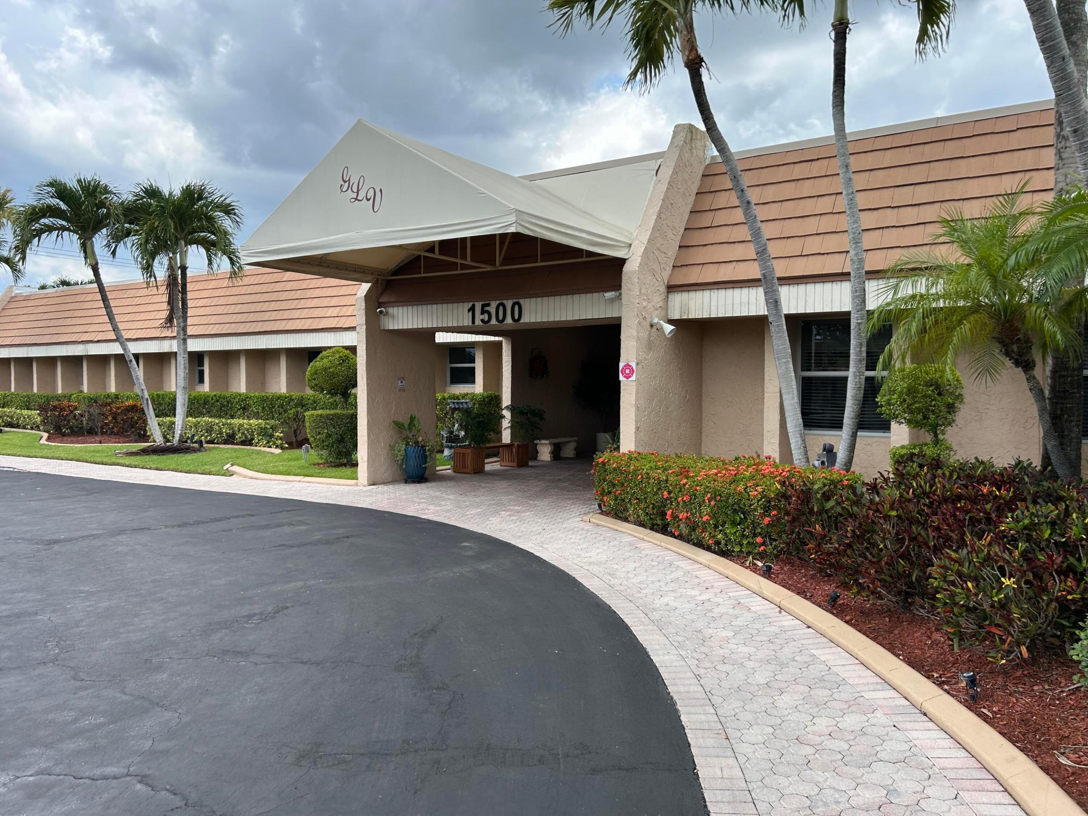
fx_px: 817
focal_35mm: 26
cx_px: 544
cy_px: 408
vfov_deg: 53.1
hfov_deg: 67.3
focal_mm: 5.7
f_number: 1.5
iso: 50
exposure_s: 1/2123
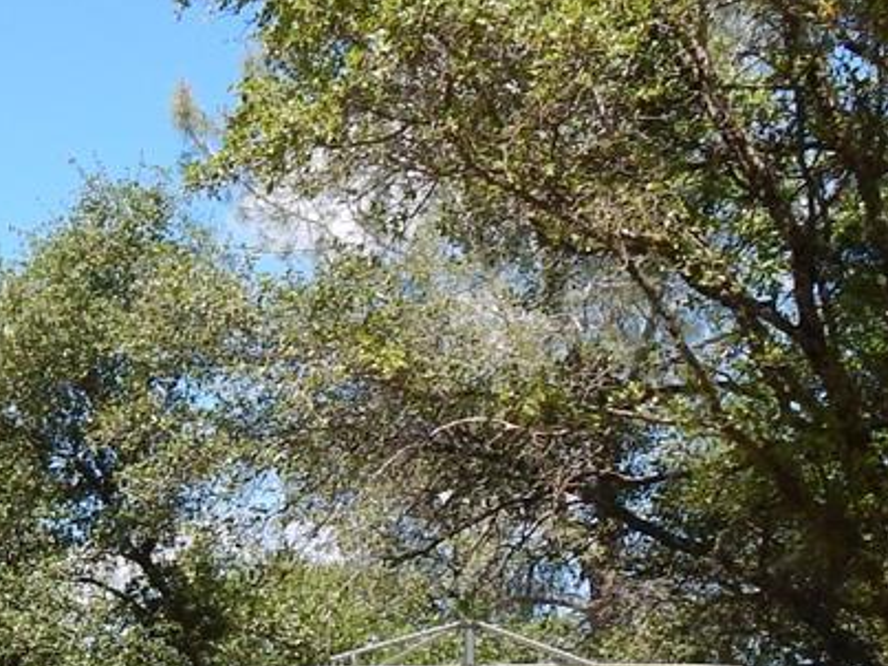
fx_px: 2385
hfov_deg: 20.5
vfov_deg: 15.5
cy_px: 699
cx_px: 11
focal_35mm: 93
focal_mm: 4.5
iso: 125
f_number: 3.1
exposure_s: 1/800
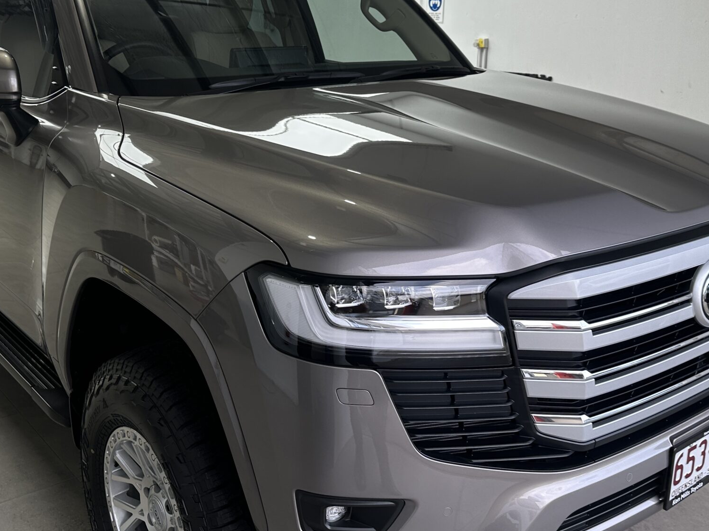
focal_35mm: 41
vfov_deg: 35.0
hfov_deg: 45.7
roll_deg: -0.9
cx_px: 322
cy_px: 210
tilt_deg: -14.0
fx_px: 840
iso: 50
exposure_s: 1/124
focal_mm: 6.86
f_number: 1.78
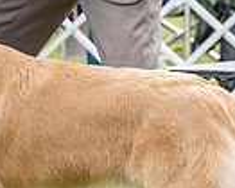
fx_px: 4134
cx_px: -55
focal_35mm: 594
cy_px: -4
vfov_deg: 2.6
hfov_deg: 3.3
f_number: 4.5
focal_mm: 123
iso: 400
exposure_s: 1/1000
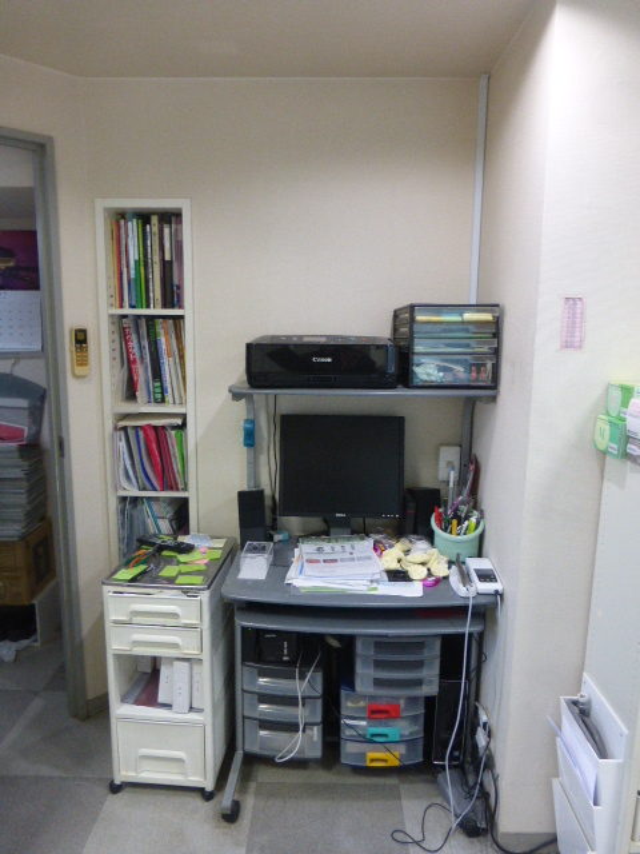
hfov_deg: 56.8
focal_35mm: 24
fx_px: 592
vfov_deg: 71.6
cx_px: 320
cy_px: 427
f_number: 3.3
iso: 320
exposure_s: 1/60
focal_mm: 4.3
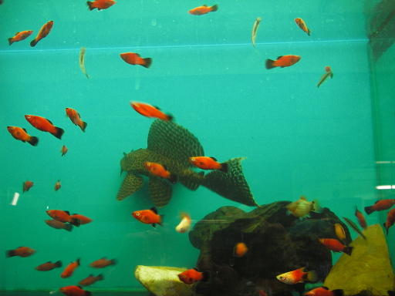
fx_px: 434
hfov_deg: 49.0
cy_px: 148
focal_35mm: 38
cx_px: 198
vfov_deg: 37.7
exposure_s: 1/13
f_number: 3.3
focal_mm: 6.3
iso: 100
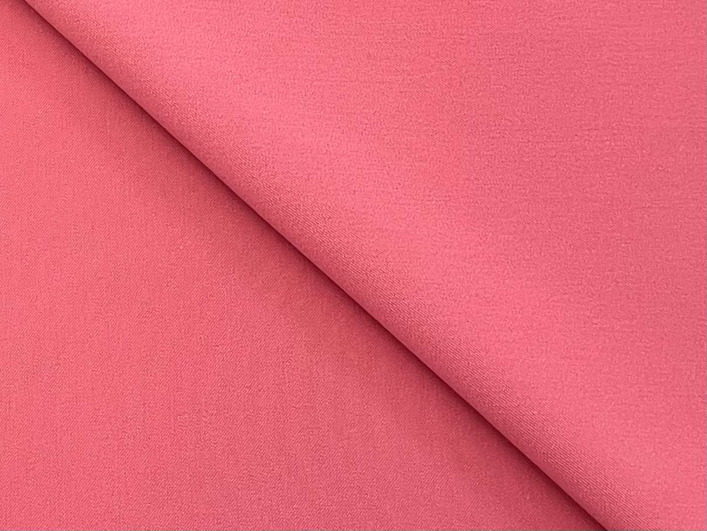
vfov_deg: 54.9
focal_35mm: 25
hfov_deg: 69.4
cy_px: 266
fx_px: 511
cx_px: 354
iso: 100
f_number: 1.6
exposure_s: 1/60
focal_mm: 5.1
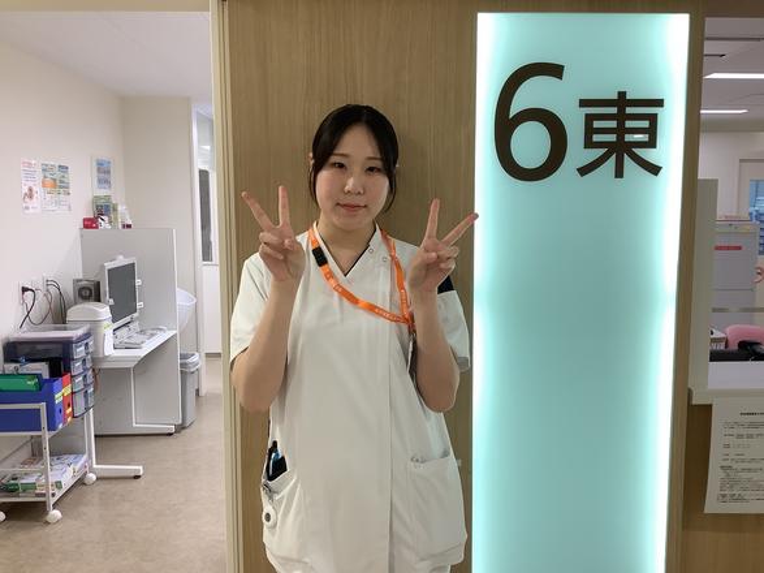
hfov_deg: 58.4
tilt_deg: -7.2
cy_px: 286
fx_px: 684
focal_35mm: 31
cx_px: 382
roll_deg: -0.4
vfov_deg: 45.4
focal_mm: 3.3
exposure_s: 1/50
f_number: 2.4
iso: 64
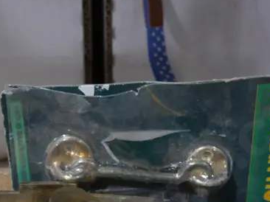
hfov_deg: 17.5
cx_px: 67
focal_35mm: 112
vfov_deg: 12.7
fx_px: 873
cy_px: 279
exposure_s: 1/60
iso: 800
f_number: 4.4
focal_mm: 20
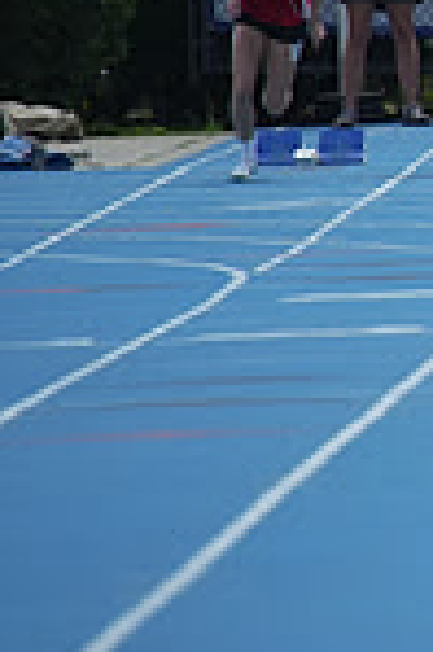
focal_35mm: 1558
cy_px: -24
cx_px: 1229
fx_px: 28172
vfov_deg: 1.3
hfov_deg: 0.9
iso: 320
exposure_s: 1/2000
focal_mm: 400
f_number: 5.6
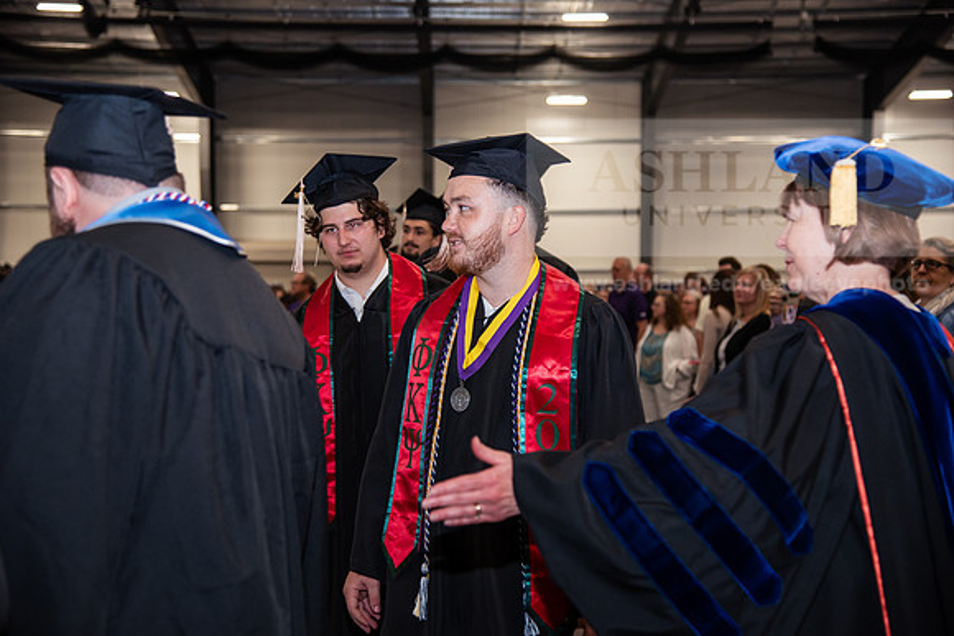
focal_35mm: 62
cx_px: 477
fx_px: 1643
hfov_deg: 32.4
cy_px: 318
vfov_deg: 21.9
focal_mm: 62
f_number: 4
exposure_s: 1/125
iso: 1000
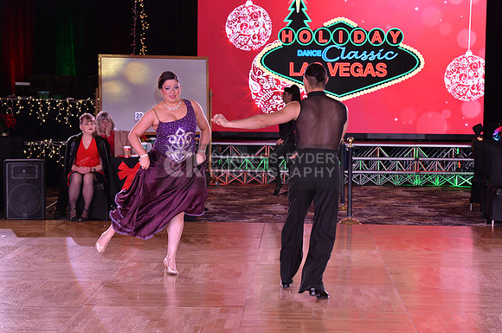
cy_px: 166
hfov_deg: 21.5
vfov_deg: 14.4
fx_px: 1323
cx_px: 251
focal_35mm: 95
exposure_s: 1/250
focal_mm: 95
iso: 2000
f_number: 6.3
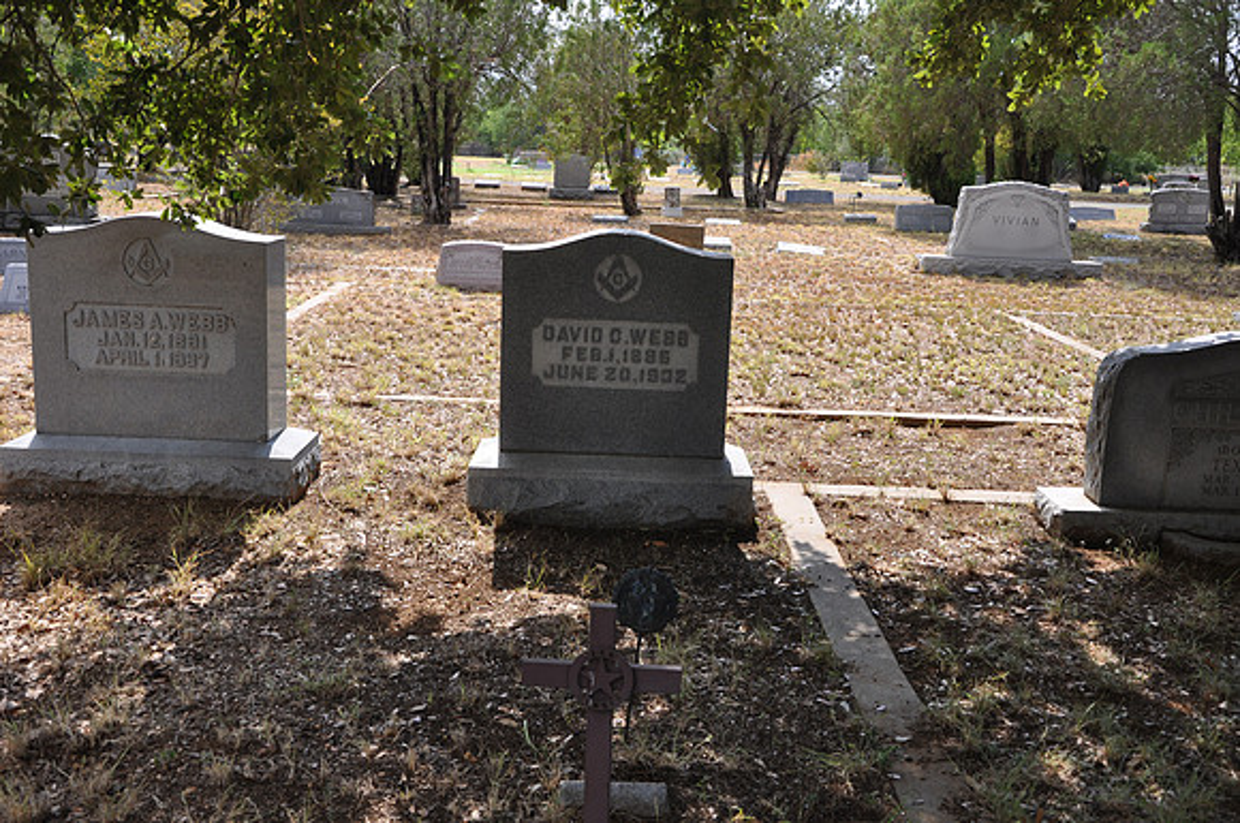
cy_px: 412
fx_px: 1341
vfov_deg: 34.1
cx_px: 620
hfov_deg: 49.6
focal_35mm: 39
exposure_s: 1/125
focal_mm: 26
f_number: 5.6
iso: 200
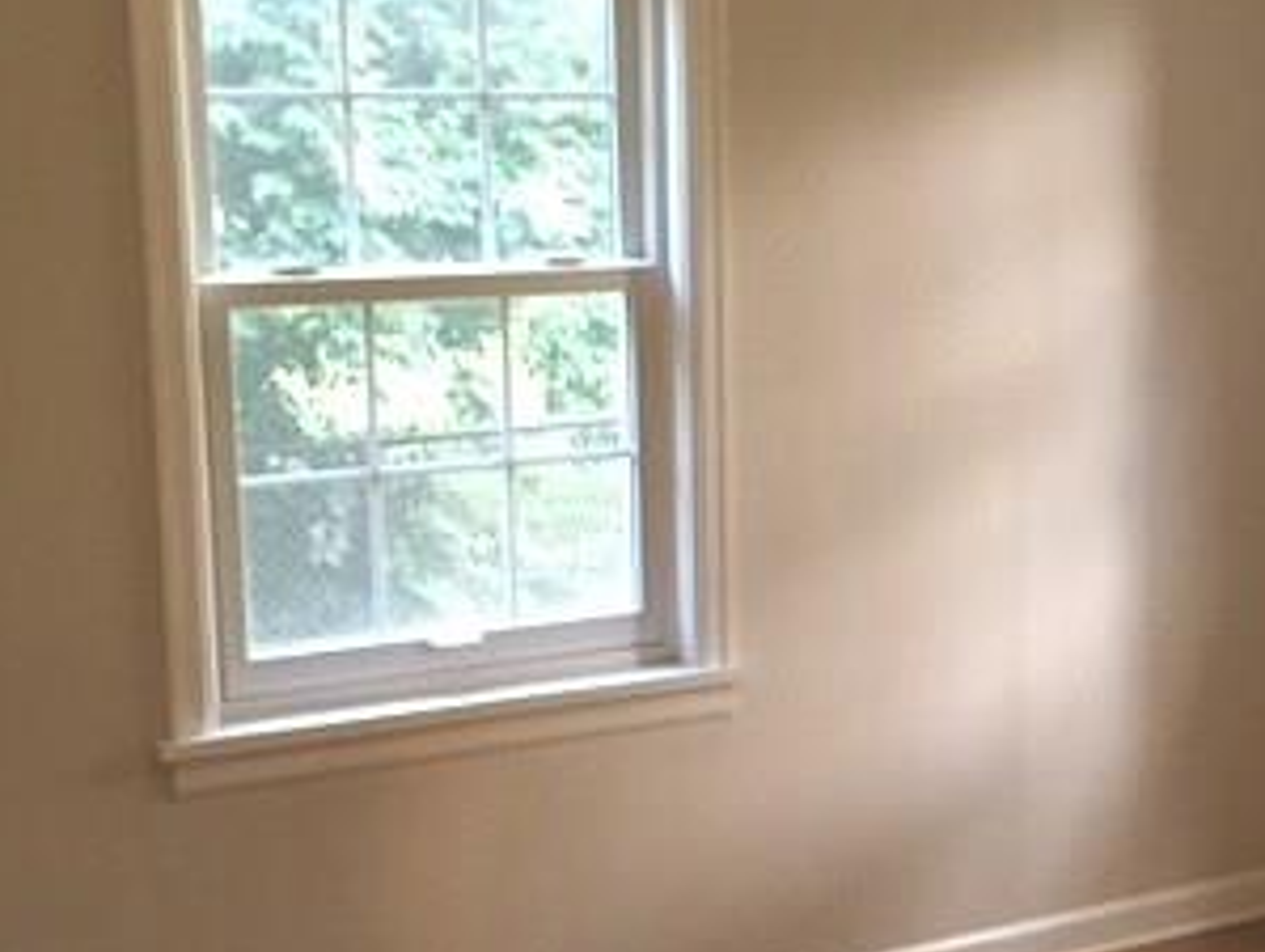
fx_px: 2268
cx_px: 766
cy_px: 567
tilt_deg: -10.9
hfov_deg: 31.1
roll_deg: -0.4
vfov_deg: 23.7
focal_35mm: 62
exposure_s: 1/30
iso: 200
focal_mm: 4.15
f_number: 2.2
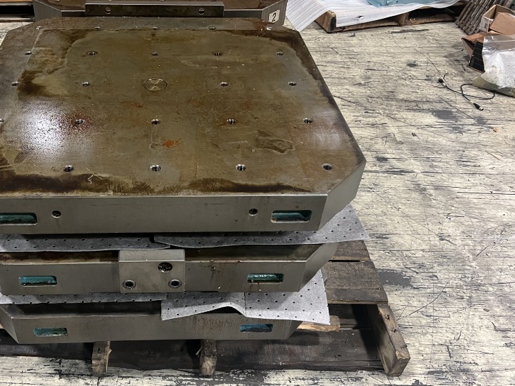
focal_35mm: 35
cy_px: 178
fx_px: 521
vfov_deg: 40.7
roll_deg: -0.2
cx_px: 173
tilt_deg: -40.1
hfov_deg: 51.7
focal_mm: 5.7
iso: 320
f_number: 1.5
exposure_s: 1/60
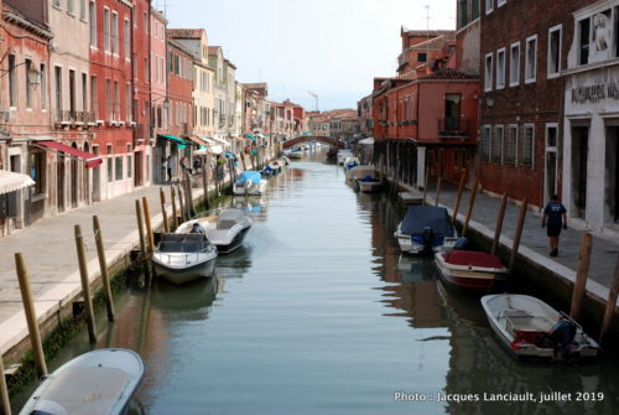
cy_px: 208
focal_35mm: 51
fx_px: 878
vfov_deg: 26.6
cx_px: 310
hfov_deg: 38.8
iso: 100
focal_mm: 34
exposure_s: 1/100
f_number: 11
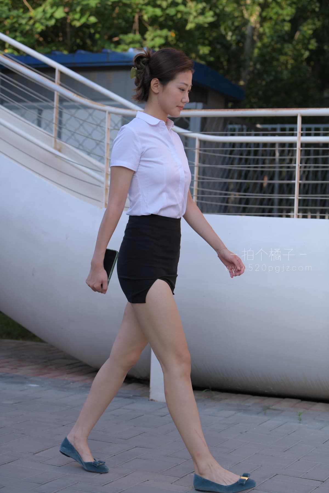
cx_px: 164
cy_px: 246
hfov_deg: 19.5
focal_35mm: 70
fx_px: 960
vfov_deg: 28.8
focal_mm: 70
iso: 180
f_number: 4
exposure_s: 1/640
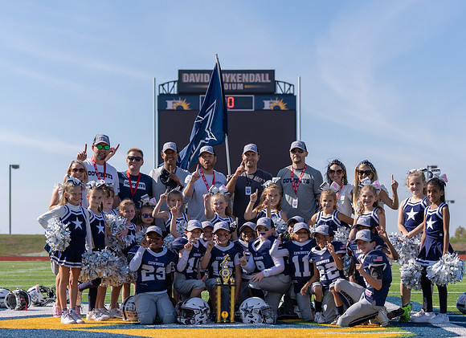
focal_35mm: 95
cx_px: 243
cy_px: 214
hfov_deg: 20.8
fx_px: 1269
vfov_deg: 15.2
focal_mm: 70
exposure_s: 1/1600
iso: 100
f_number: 3.5
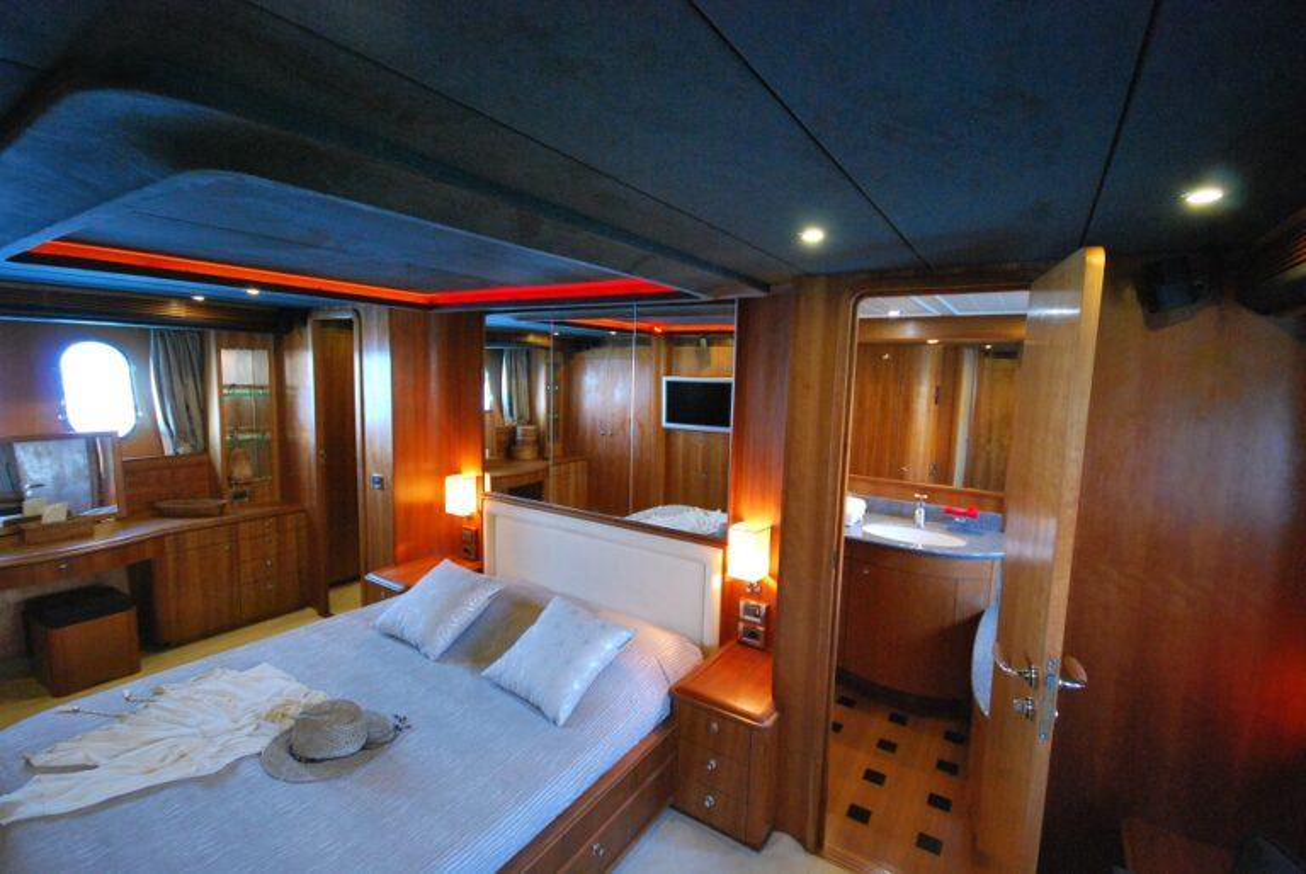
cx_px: 653
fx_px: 545
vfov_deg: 77.5
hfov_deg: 100.3
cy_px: 437
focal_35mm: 15
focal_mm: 10
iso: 1400
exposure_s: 1/30
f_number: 4
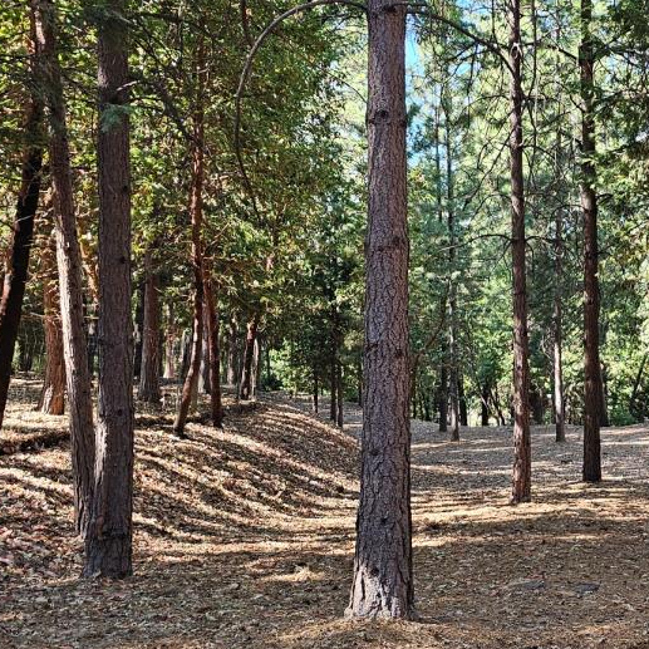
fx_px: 1251
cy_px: 358
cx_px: 743
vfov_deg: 29.1
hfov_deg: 26.4
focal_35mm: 59
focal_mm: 6.3
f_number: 1.7
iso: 80
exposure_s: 1/180
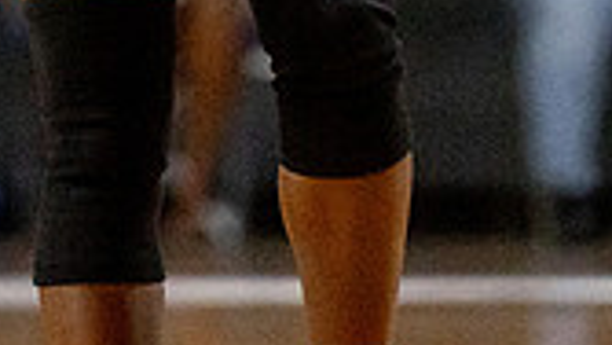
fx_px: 17821
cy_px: -663
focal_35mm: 1098
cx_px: 36
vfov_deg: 1.1
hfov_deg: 2.0
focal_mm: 200
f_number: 2.8
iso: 2500
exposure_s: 1/800
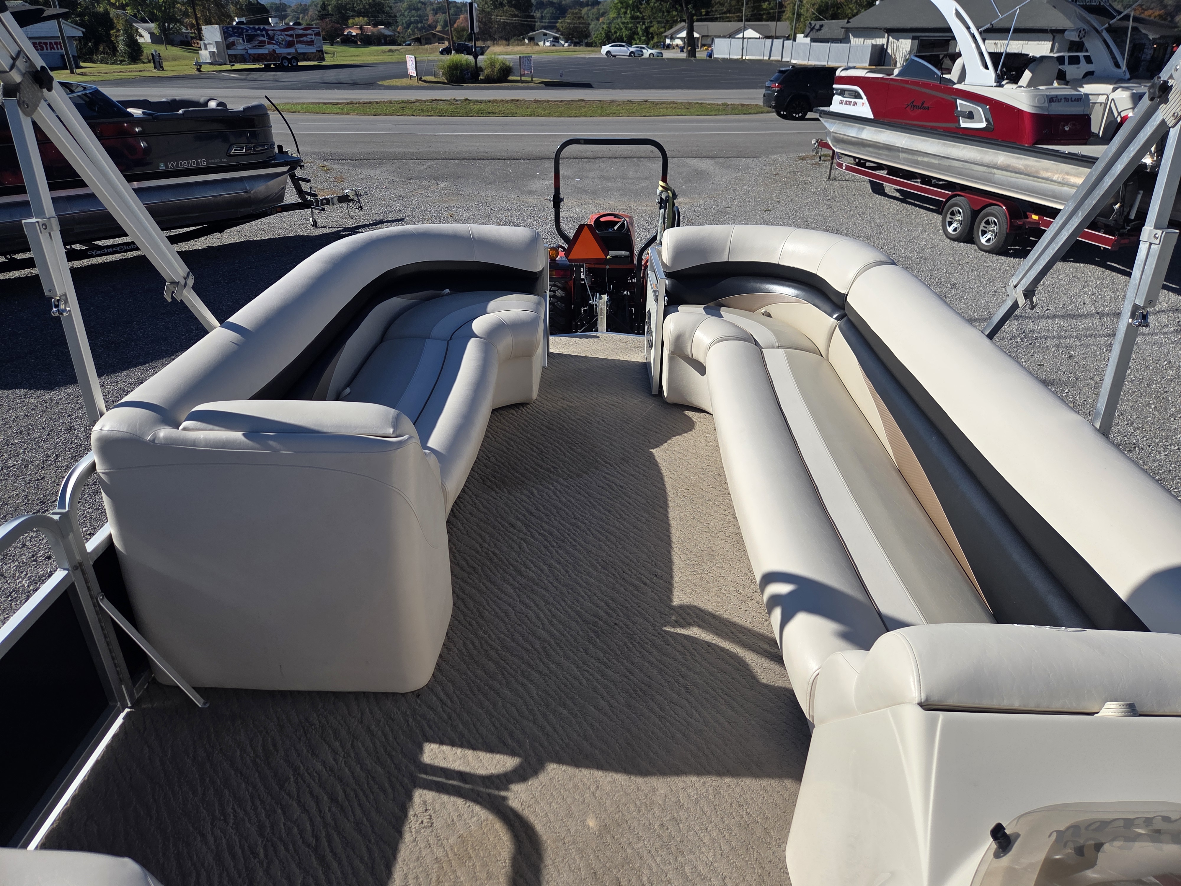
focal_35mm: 23
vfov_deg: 58.9
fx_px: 785
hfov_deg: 73.9
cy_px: 443
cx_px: 590
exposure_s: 1/6839
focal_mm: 5.4
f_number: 1.8
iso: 80
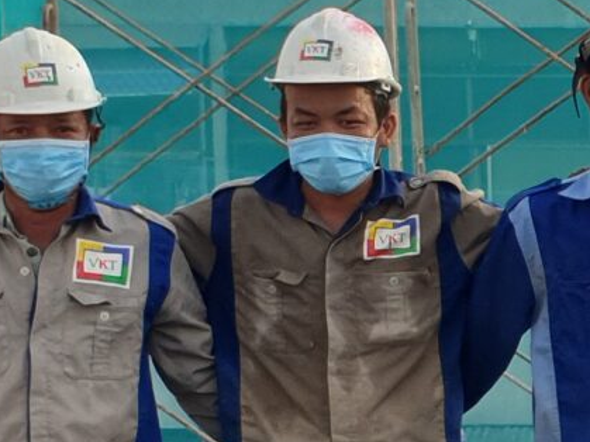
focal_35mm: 159
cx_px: 1042
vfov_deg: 9.3
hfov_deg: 11.6
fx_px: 2709
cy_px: 456
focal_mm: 4.3
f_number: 2.4
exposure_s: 1/992
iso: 50
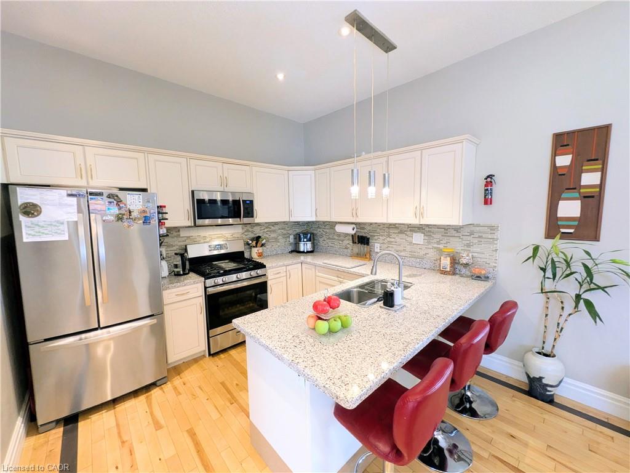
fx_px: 255
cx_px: 315
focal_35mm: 14
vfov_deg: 85.7
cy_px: 236
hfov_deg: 102.1
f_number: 2.2
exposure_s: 1/30
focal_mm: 1.85
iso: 151
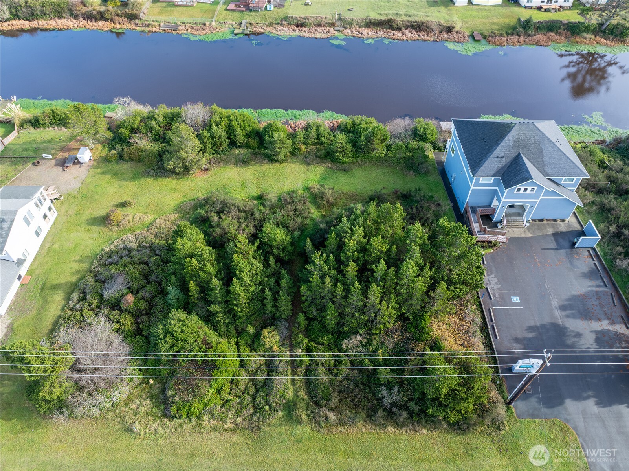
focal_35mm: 24
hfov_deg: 71.6
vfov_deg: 56.7
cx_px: 314
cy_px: 236
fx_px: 436
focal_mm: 12.29
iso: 110
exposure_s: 1/640
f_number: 2.8
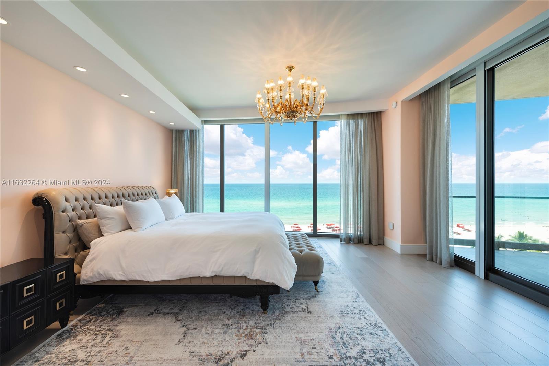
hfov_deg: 104.2
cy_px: 183
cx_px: 274
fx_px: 214
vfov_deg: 81.2
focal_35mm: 14
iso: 400
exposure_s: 1/125
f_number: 9
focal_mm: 14
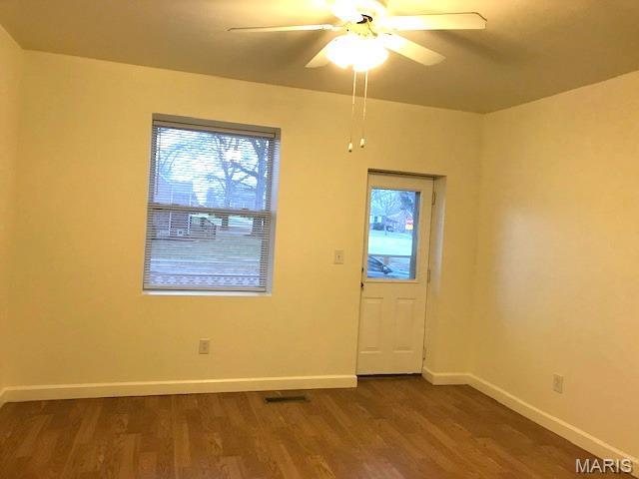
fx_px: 517
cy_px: 240
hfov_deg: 63.4
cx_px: 320
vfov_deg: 49.7
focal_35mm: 28
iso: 40
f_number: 1.8
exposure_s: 1/30
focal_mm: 3.99
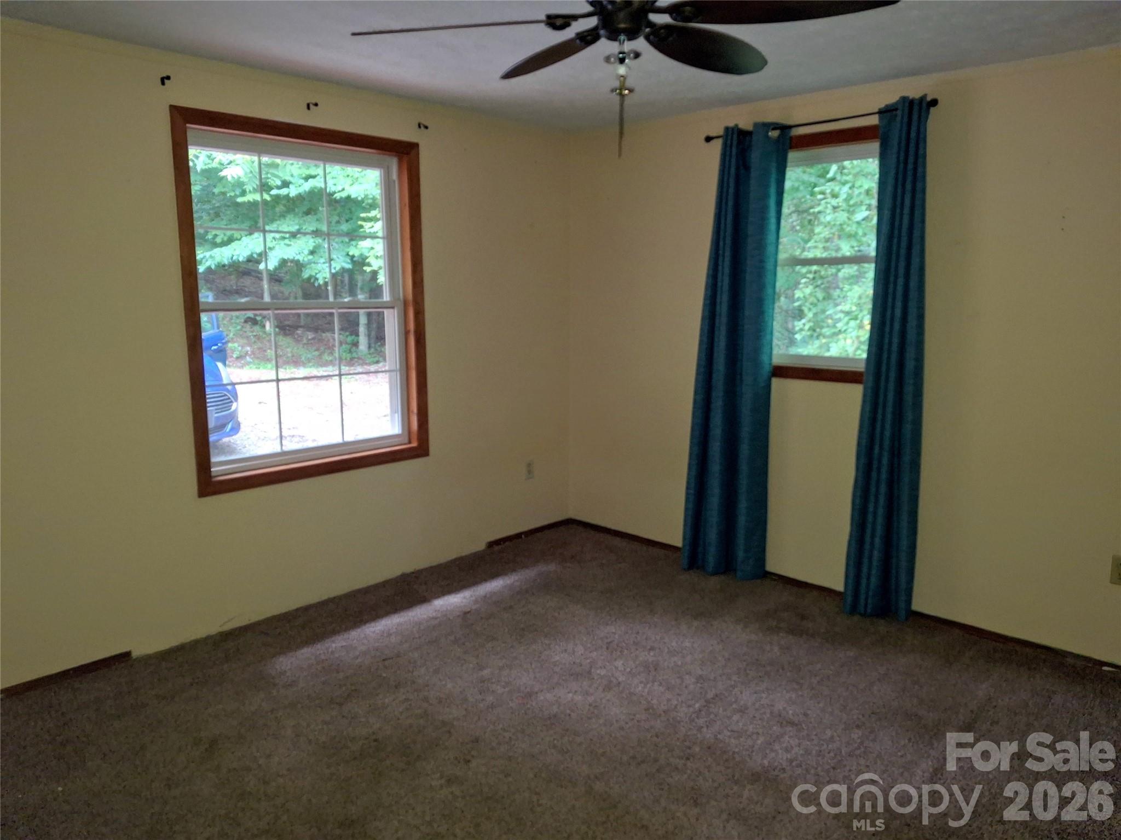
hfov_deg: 69.4
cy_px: 420
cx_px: 560
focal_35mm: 25
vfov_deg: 54.9
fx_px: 810
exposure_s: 1/40
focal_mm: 4.69
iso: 320
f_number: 1.8
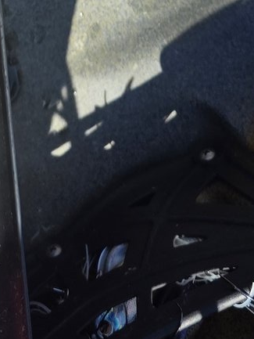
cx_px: 14
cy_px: -276
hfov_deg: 14.3
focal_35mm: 102
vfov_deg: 16.2
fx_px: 997
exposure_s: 1/5017
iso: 80
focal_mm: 6.3
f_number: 1.7
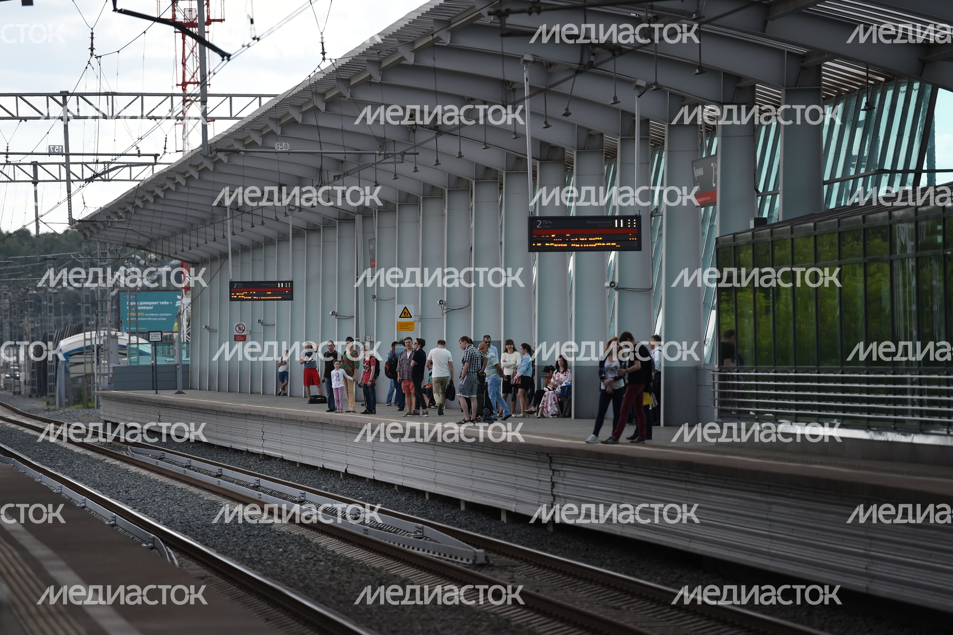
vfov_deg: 6.9
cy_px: 318
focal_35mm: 200
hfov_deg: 10.3
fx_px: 5292
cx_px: 476
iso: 640
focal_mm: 200
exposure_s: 1/4000
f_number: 3.5
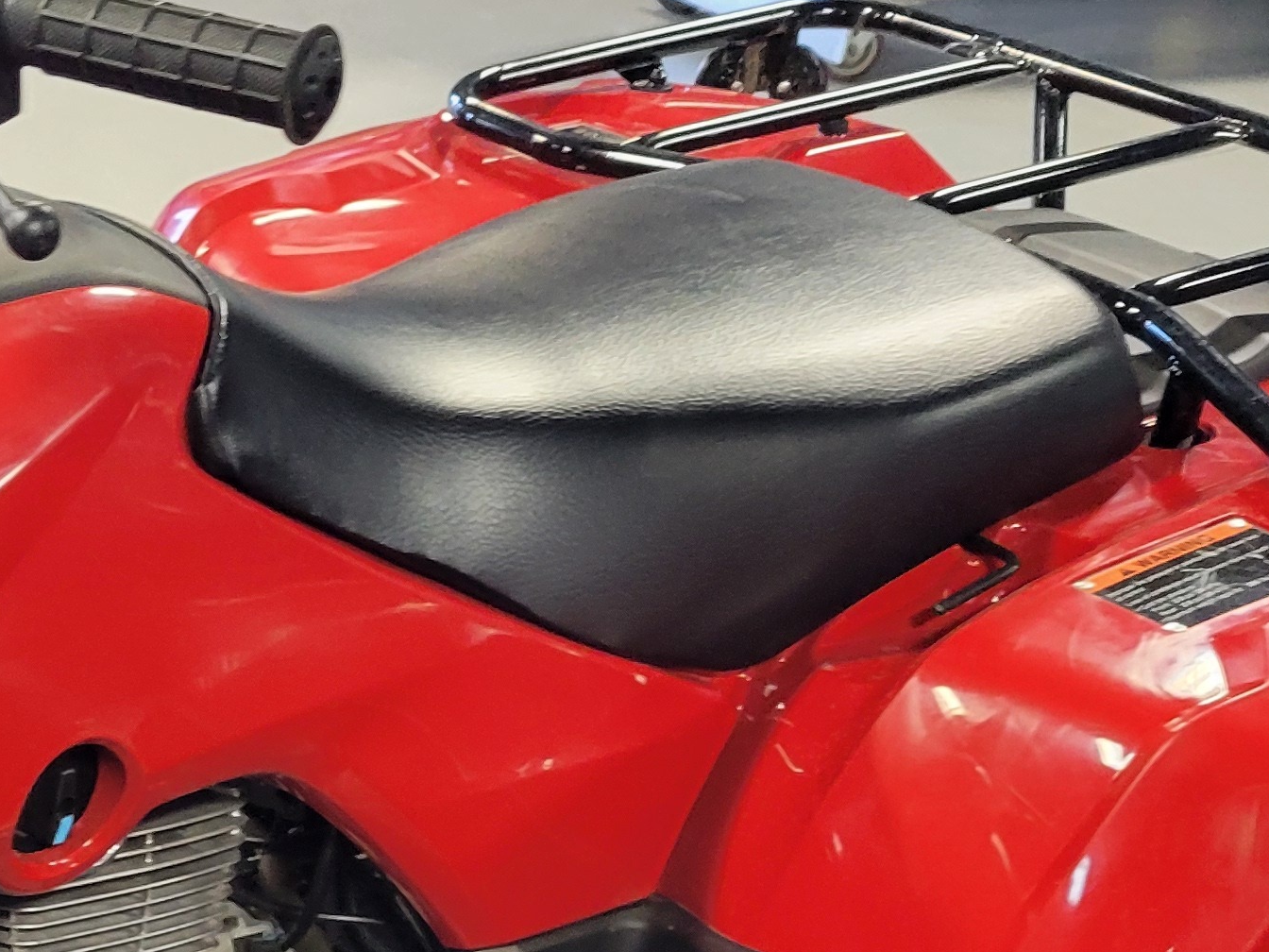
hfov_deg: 23.4
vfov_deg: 18.4
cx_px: -142
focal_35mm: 78
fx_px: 2859
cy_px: 973
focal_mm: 5.4
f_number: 1.8
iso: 250
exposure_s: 1/40
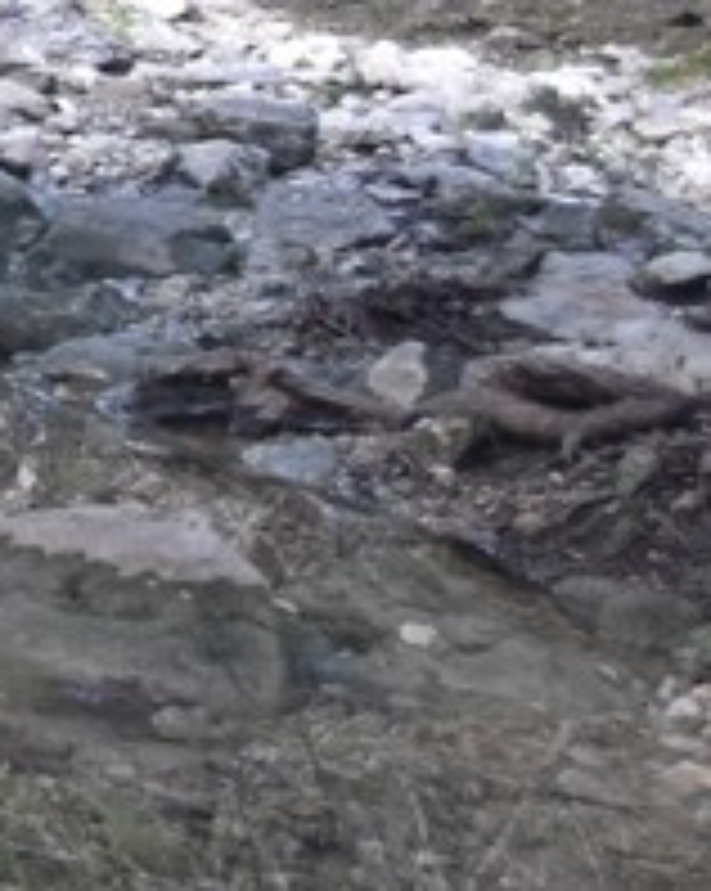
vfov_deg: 9.6
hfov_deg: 7.0
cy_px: 243
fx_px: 5295
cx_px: -1332
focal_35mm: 201
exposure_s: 1/200
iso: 800
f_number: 4.2
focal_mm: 26
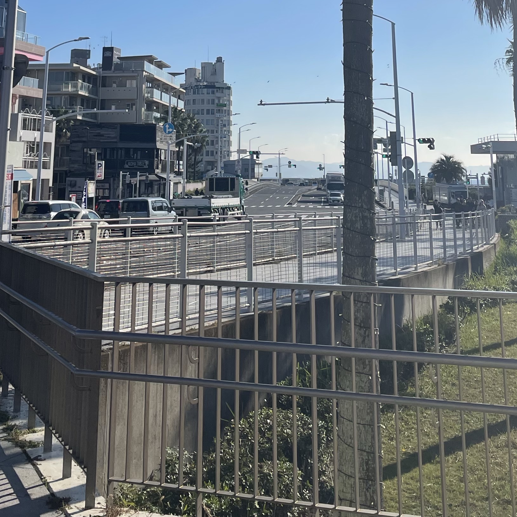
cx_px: 241
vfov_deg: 26.9
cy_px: -88
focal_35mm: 57
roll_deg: -0.7
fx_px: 963
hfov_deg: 30.0
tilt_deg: +12.9
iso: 32
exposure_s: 1/7299
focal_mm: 4.2
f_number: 1.6
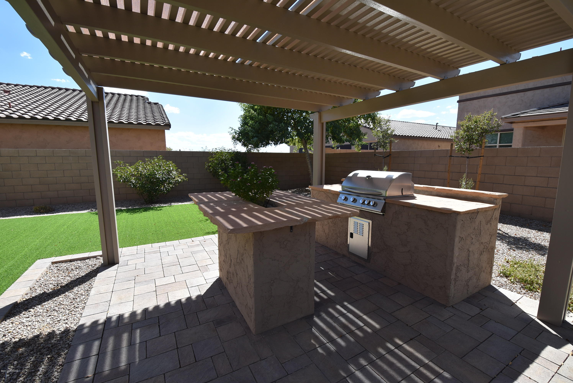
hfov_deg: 100.3
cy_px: 192
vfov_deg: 77.4
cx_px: 286
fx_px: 239
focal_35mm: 15
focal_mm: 10
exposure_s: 1/250
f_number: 8
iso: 200
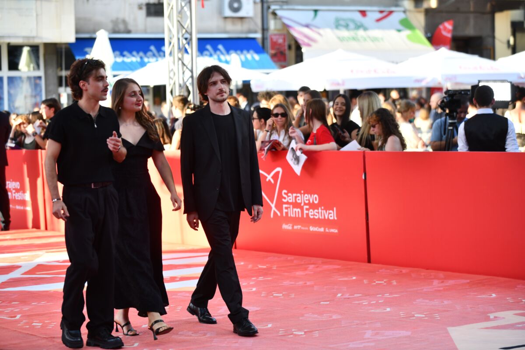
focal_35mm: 100
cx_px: 262
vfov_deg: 13.7
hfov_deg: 20.4
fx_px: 1458
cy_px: 175
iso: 500
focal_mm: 100
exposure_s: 1/1000
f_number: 2.8
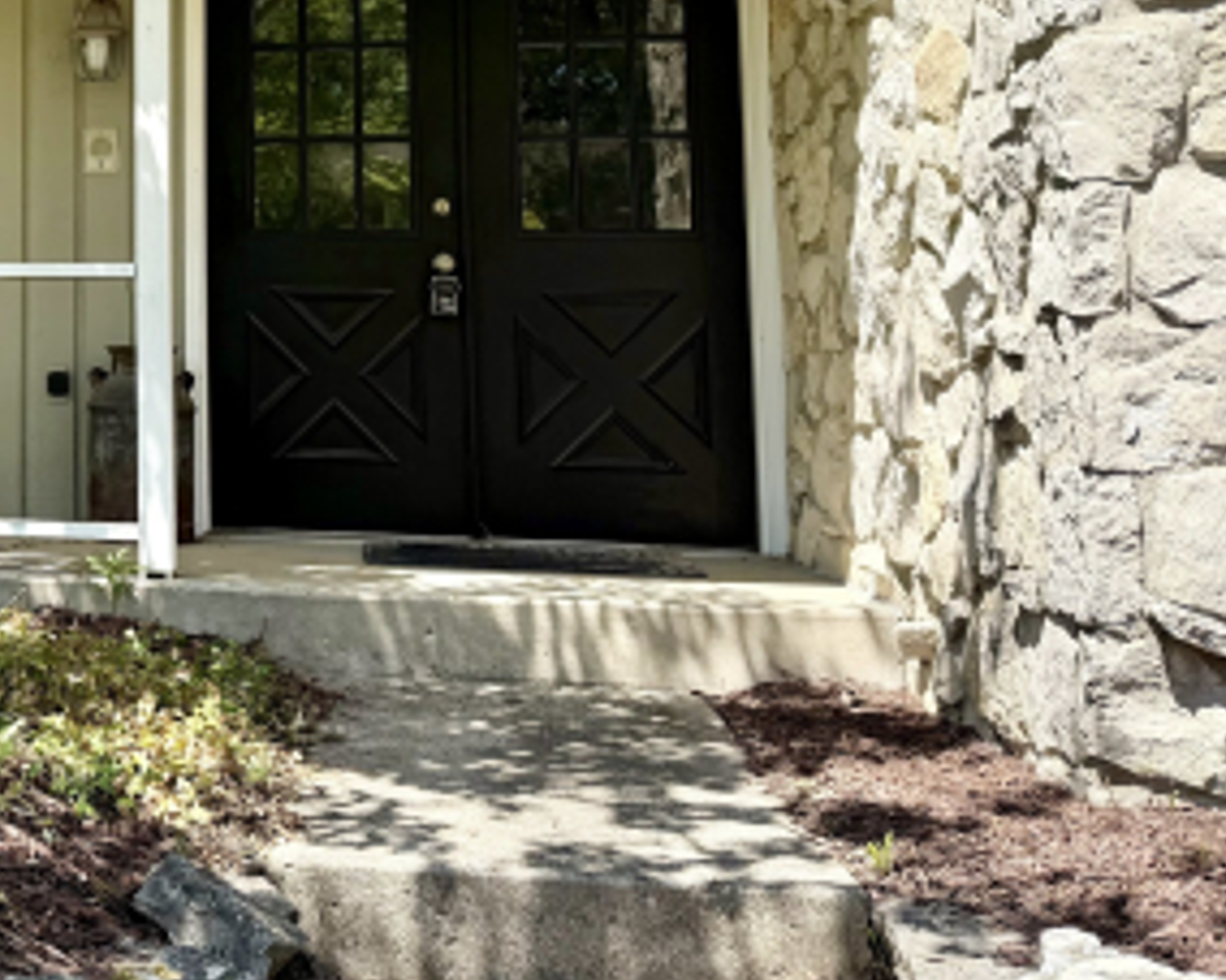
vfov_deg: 26.7
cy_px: 99
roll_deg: -1.0
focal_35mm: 55
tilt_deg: +6.8
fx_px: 1995
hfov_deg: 30.7
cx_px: -101
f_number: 1.78
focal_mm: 6.76
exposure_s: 1/2445
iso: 80
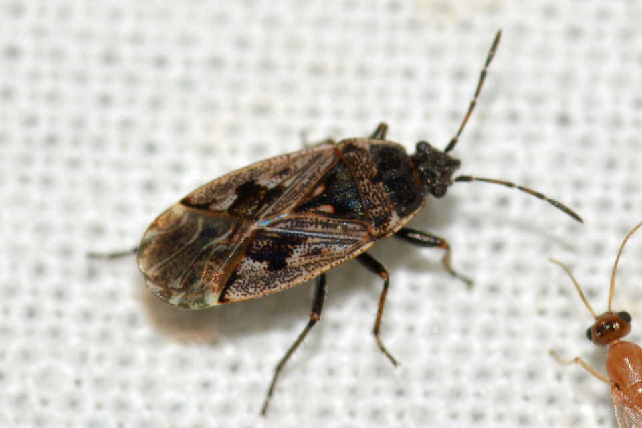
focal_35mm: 150
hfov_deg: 13.7
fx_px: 2675
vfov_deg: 9.1
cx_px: 321
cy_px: 214
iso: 100
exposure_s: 1/200
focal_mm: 100
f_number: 20
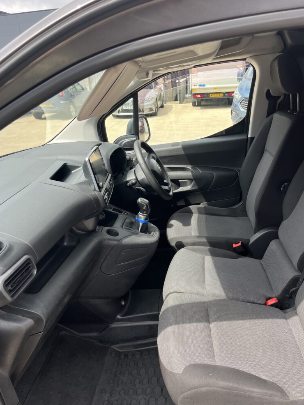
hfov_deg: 51.4
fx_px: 316
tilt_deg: -20.2
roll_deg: +4.7
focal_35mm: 27
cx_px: 157
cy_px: 196
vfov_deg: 65.3
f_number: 1.6
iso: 50
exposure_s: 1/676
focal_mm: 5.1
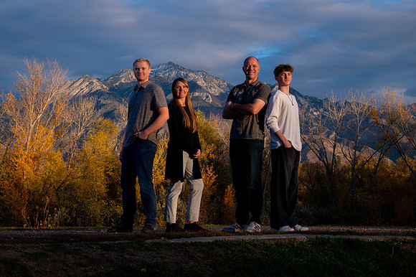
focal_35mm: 74
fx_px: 855
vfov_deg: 18.4
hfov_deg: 27.3
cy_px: 112
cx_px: 202
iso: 400
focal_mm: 62
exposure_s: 1/320
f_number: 13
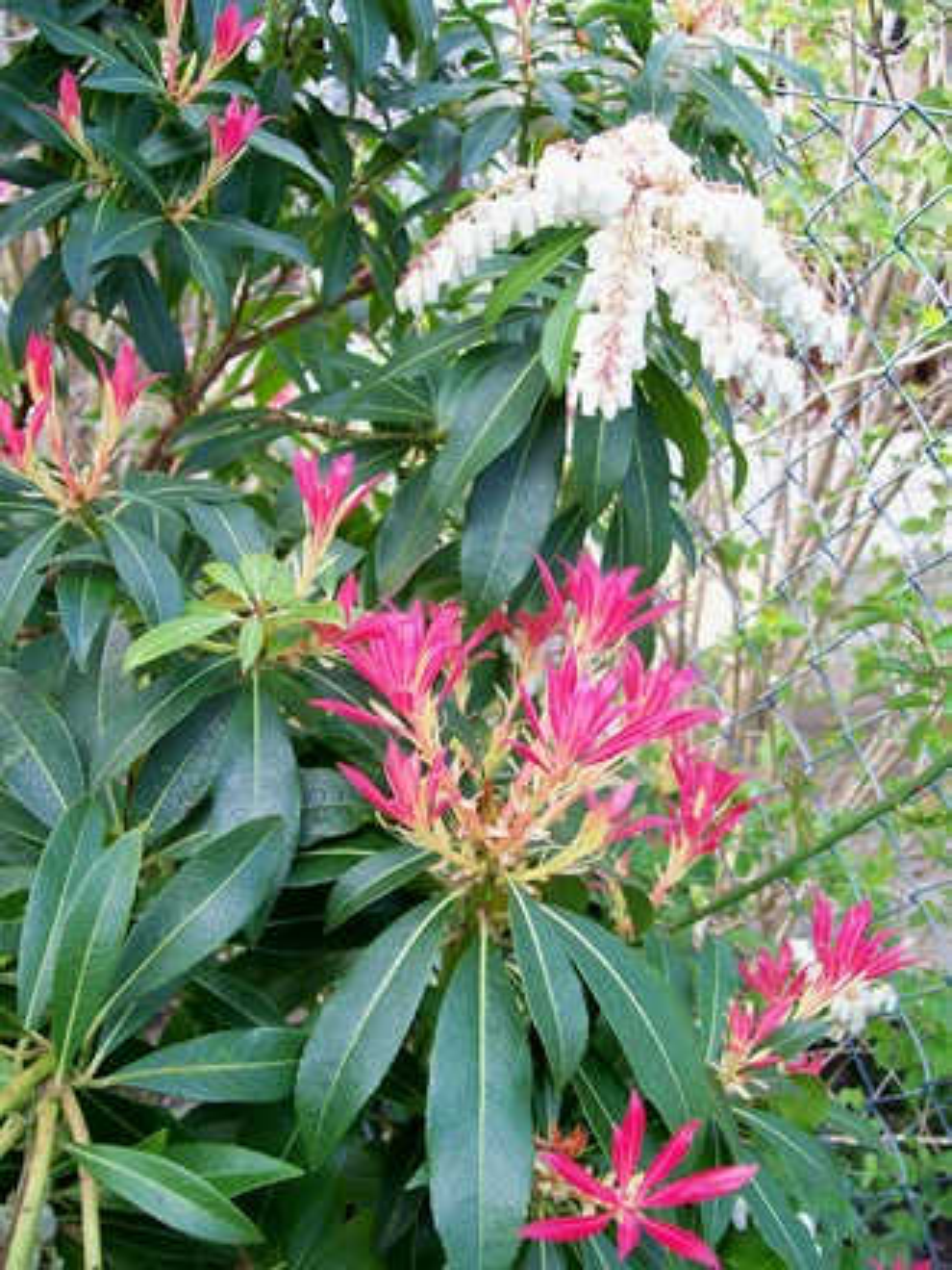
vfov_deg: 51.4
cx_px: 476
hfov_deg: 39.7
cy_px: 635
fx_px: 1320
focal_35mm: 36
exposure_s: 1/96.4
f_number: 2.7
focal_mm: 6
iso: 80
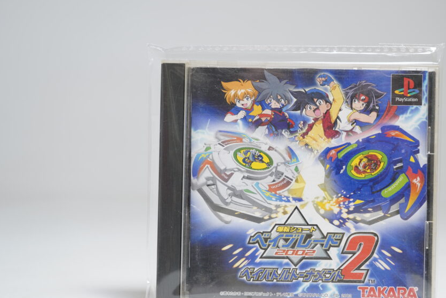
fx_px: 818
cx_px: 291
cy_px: 172
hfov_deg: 30.3
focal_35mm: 66
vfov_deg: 20.6
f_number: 5.6
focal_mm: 46
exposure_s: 1/5
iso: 100
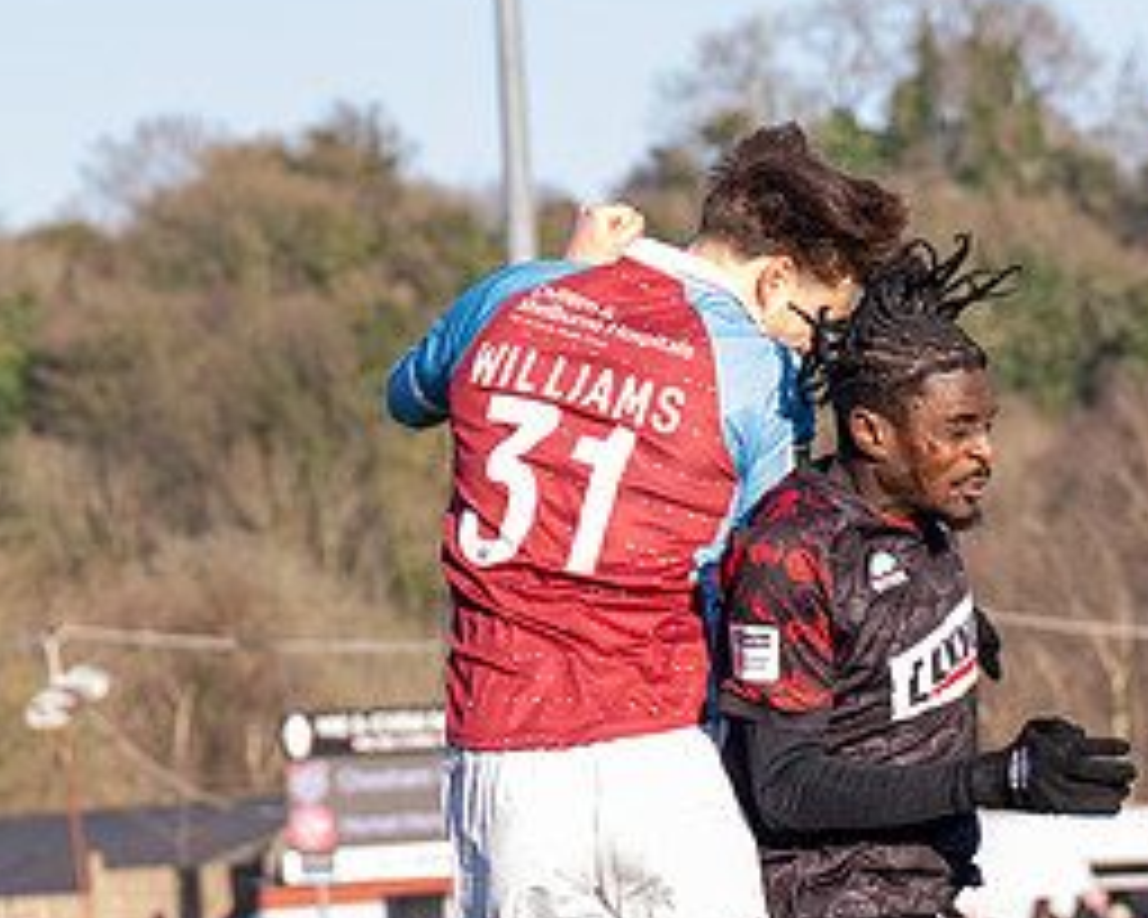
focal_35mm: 330
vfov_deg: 4.7
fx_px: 11212
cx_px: 496
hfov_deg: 5.9
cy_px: 1016
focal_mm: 73
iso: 800
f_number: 4
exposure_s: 1/2000
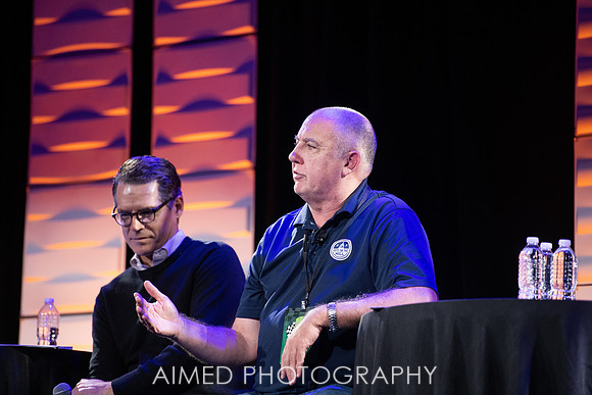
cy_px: 198
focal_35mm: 200
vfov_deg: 6.9
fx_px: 3290
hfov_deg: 10.3
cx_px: 296
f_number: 3.2
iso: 1600
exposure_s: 1/320
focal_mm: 200
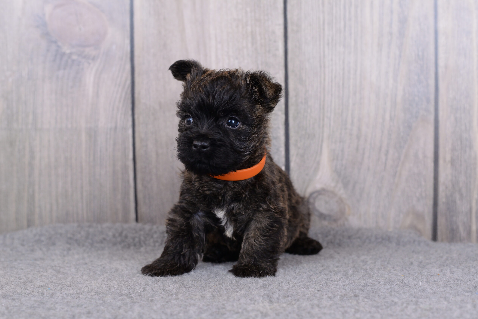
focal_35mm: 50
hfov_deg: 39.6
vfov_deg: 27.0
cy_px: 160
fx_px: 664
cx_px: 239
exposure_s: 1/100
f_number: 5.6
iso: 1600
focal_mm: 50
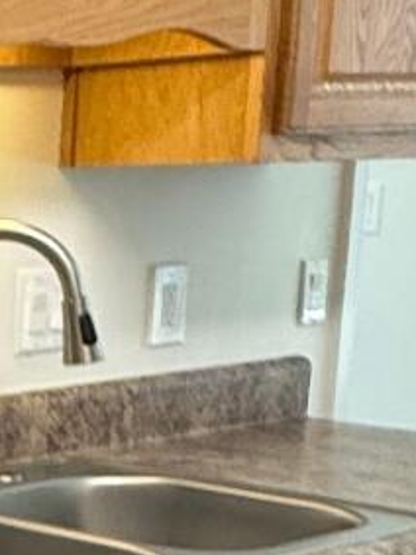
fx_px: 1588
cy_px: 465
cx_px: -665
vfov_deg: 19.6
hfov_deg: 11.5
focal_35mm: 99
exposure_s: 1/60
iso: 200
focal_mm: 2.22
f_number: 2.2
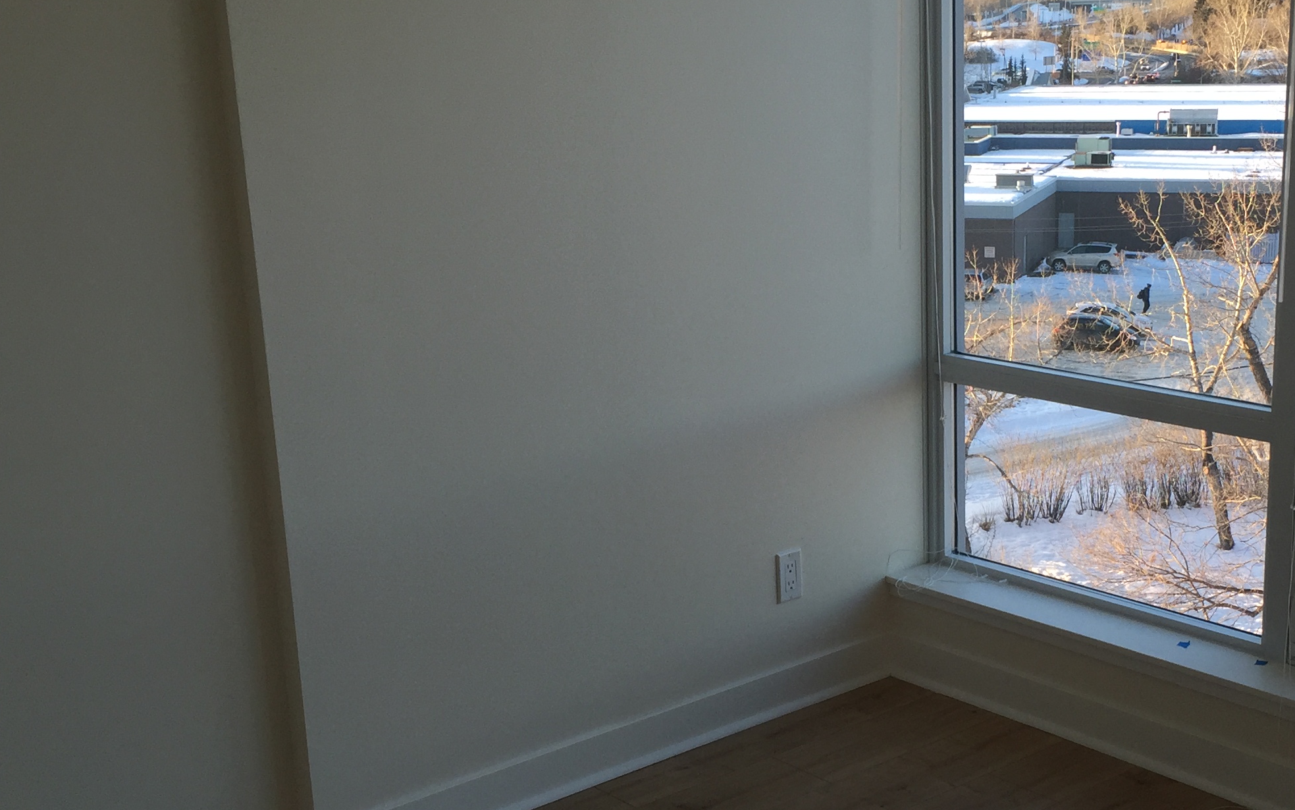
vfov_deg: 25.3
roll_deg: +0.8
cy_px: 515
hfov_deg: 39.1
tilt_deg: -16.4
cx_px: 876
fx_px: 1800
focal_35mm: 51
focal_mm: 4.15
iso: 32
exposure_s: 1/120
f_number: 2.2
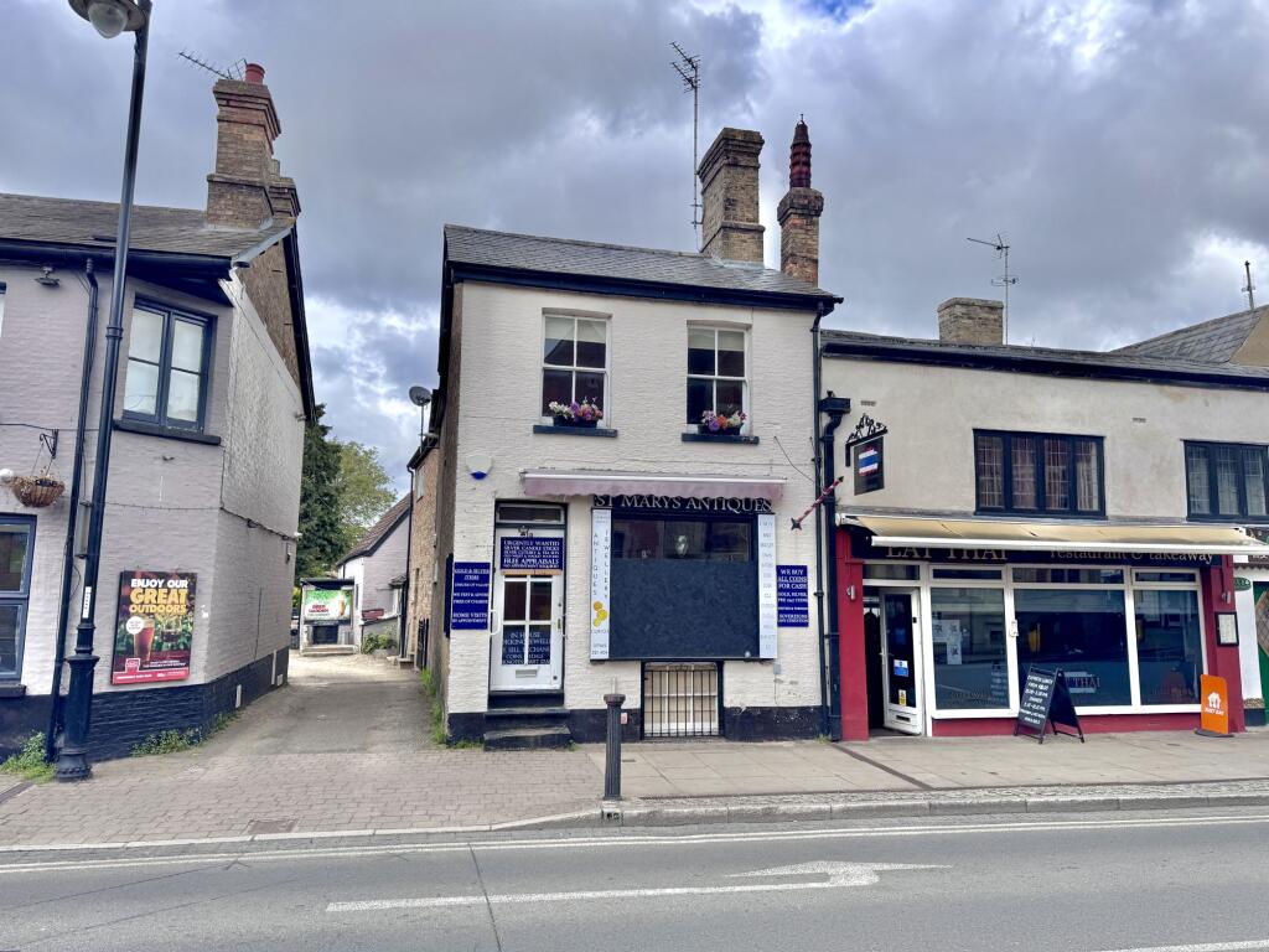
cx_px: 634
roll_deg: -0.1
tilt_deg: +8.4
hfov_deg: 71.6
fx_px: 880
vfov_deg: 56.8
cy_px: 476
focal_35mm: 24
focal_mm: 6.76
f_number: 1.78
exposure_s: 1/2833
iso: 80
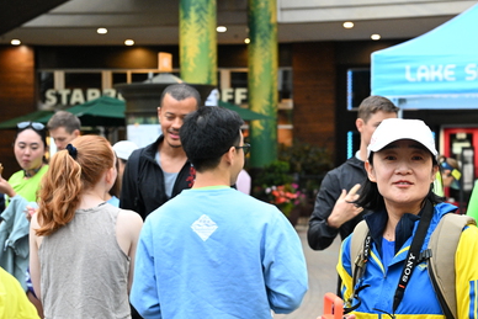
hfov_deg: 29.3
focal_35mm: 68
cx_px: 338
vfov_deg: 20.0
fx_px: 903
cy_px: 194
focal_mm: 48
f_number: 4
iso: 3200
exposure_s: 1/200
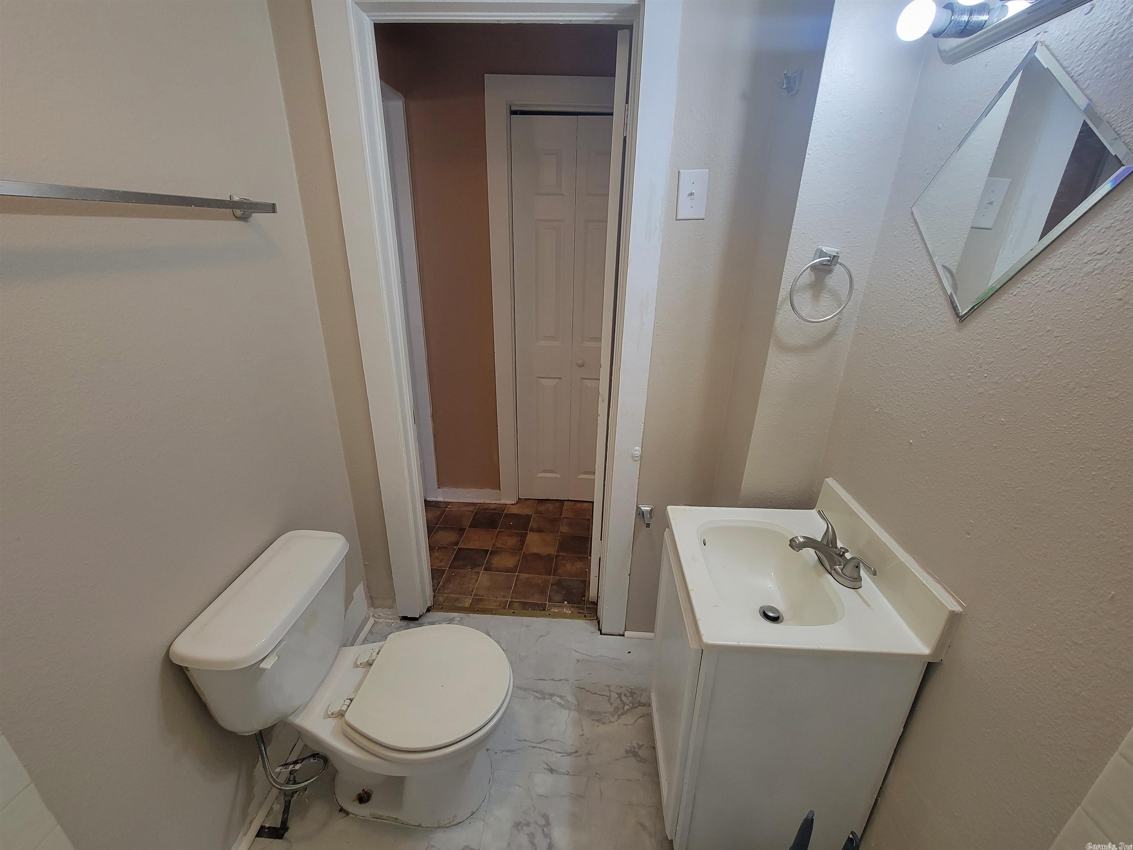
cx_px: 566
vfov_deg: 89.9
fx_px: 425
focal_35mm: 13
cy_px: 425
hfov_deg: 106.2
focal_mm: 2.2
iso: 125
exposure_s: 1/60
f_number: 2.2
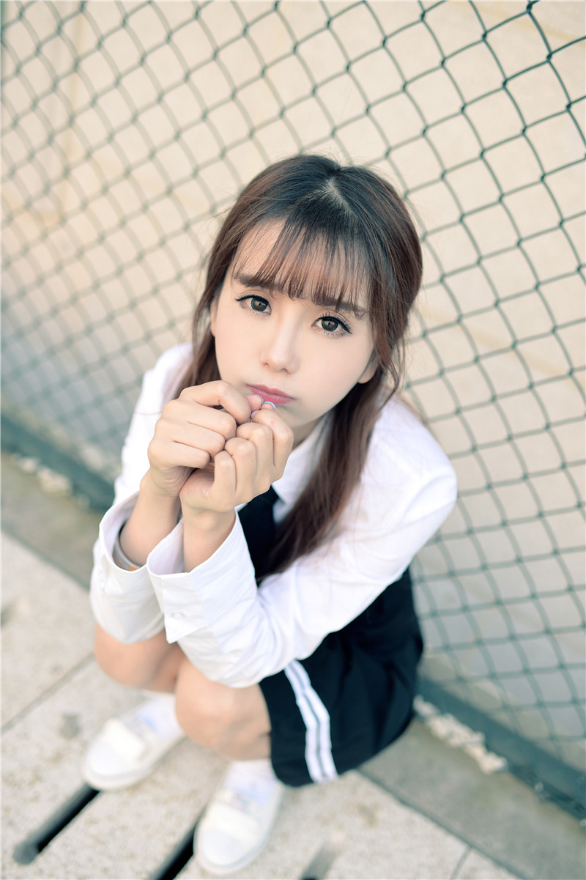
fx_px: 855
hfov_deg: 37.8
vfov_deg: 54.4
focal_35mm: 35
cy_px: 440
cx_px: 293
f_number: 2.2
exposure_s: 1/320
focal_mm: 35
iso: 100
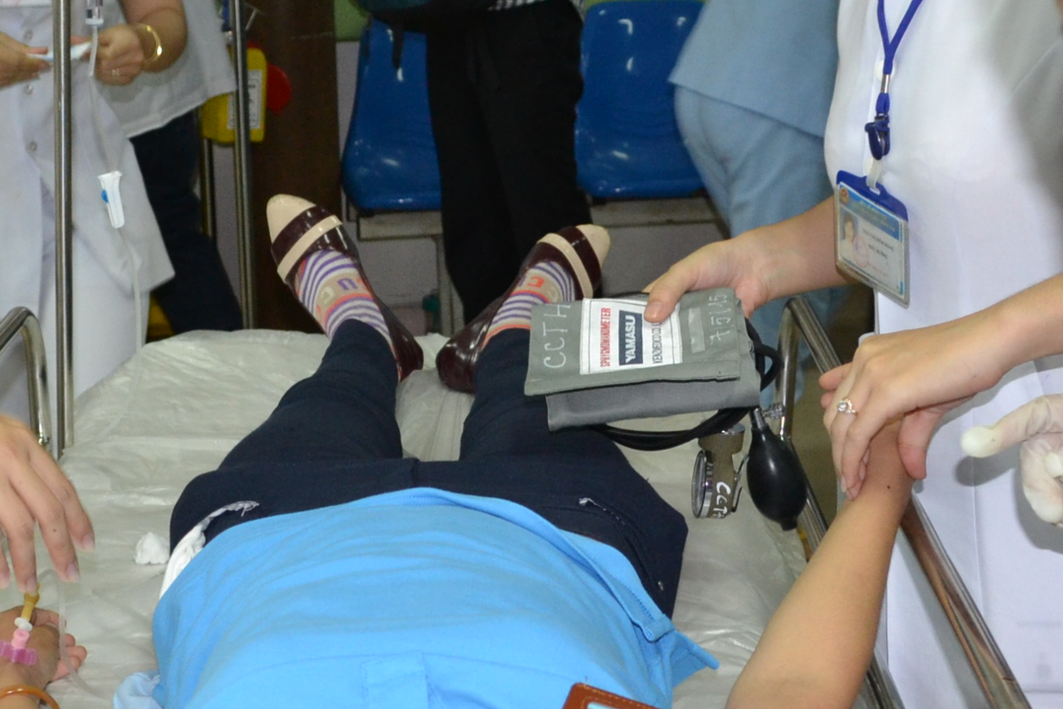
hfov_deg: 28.0
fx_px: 2126
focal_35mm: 72
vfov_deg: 18.9
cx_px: 415
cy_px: 437
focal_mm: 18
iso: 1000
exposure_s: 1/60
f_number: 3.5
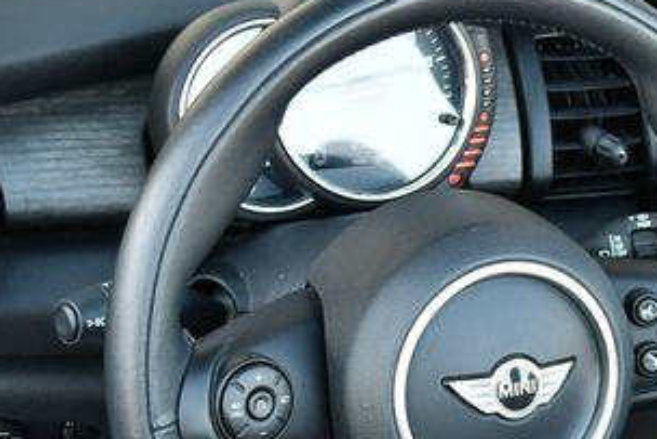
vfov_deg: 13.5
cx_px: 584
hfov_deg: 19.8
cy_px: 331
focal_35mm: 101
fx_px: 1844
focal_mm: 24
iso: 800
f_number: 4
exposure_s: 1/250
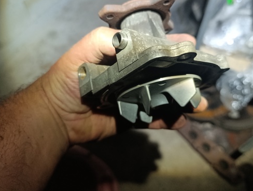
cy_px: 72
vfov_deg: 46.5
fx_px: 220
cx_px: 133
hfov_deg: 59.8
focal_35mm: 30
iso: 1250
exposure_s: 1/33.3
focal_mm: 6.14
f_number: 1.6
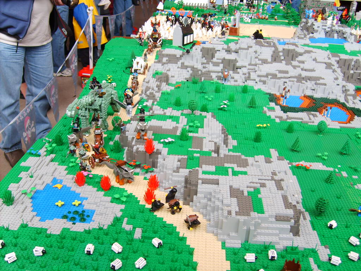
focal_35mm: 35
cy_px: 136
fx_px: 365
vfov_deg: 40.7
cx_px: 180
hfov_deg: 52.6
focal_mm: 5.8
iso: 50
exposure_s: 1/30
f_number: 2.8
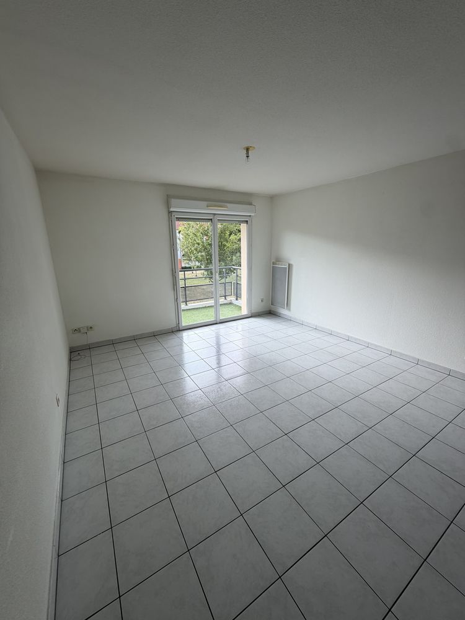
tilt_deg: -15.8
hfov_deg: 85.7
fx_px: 251
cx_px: 232
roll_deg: -0.3
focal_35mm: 14
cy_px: 310
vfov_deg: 102.1
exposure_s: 1/173
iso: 40
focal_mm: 2.22
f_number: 2.2
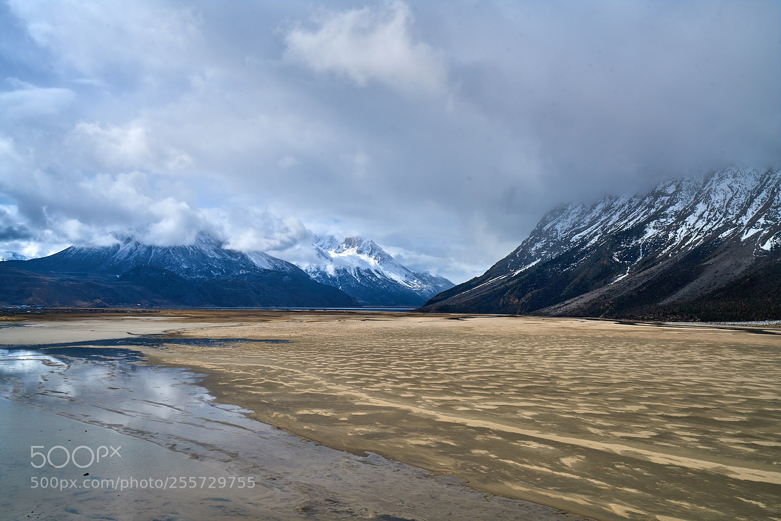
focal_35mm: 35
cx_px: 390
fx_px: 760
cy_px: 260
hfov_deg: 54.4
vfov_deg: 37.9
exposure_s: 1/200
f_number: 13
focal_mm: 35
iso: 50
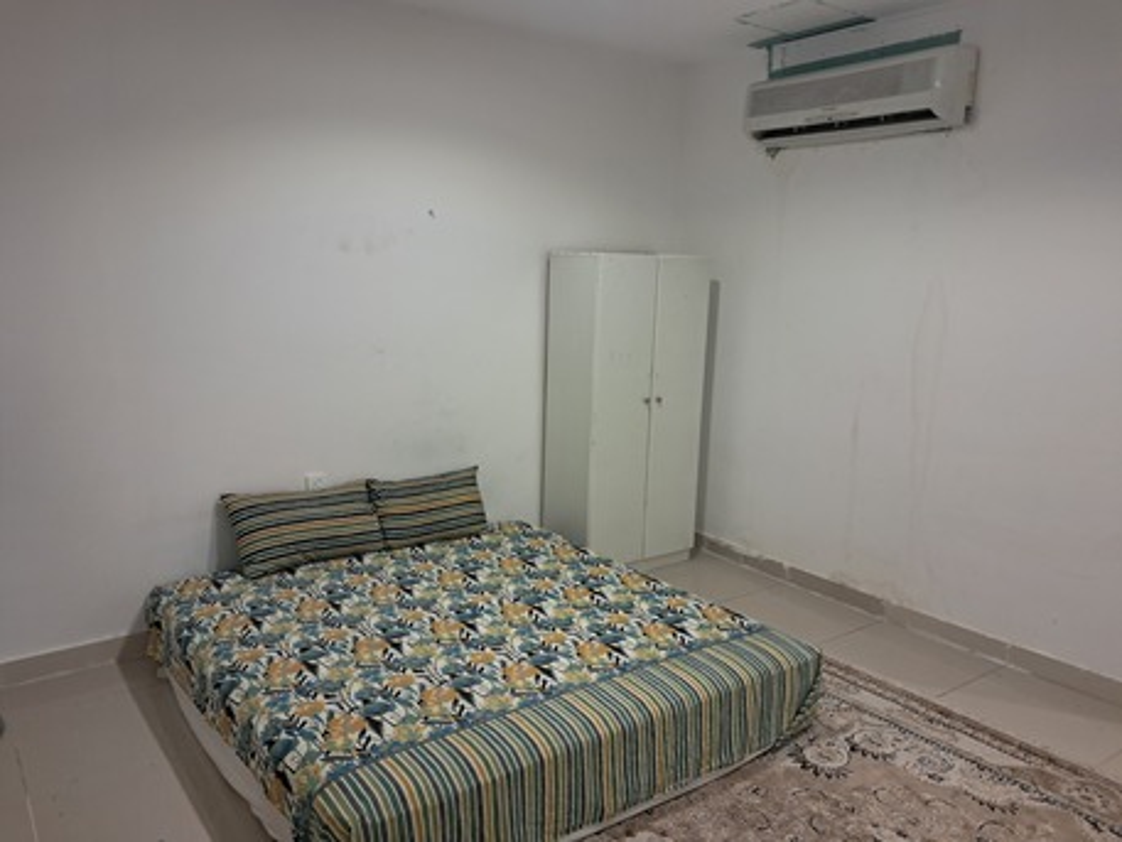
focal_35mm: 27
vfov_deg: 51.4
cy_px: 421
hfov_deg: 65.3
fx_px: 875
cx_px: 561
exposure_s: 1/60
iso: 200
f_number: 1.8
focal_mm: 4
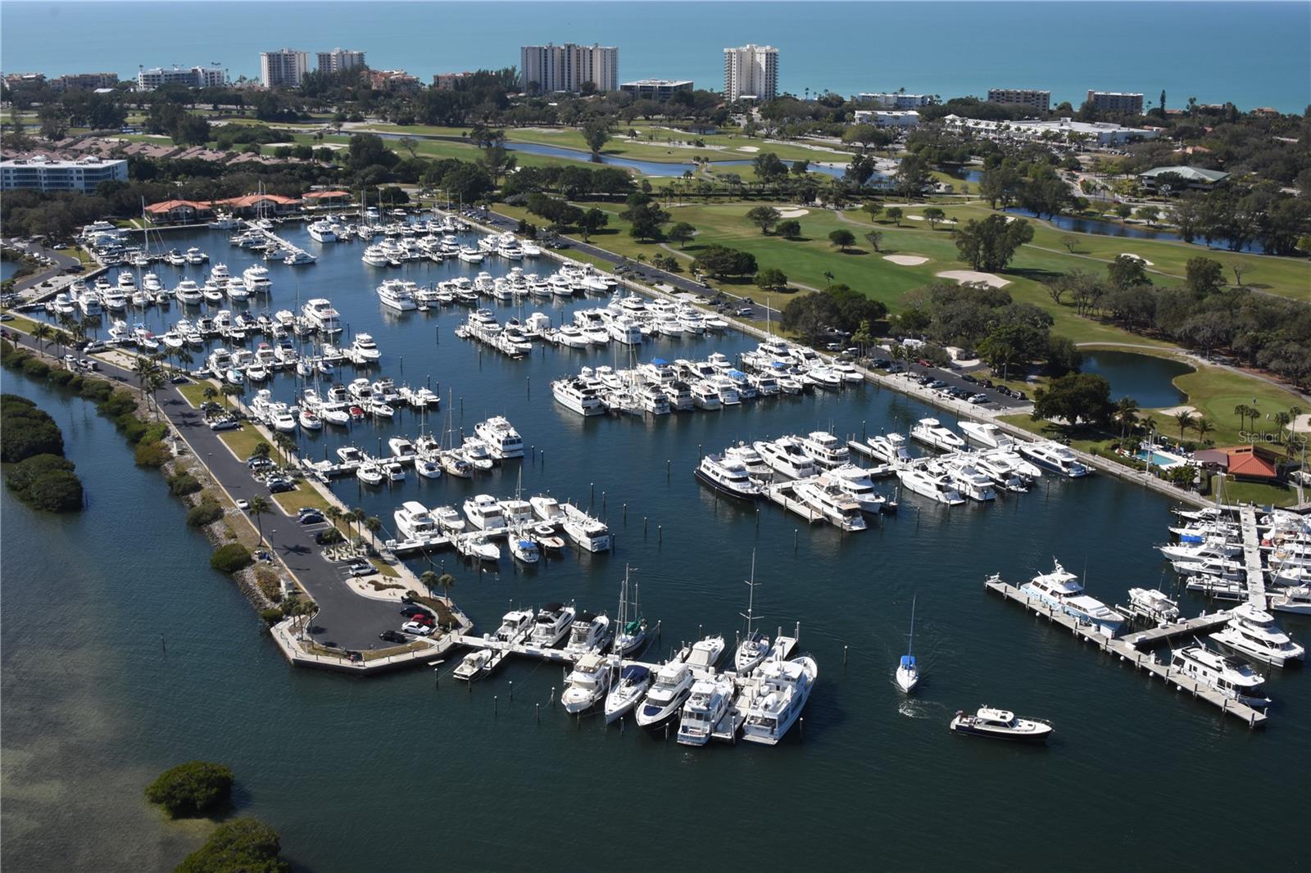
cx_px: 656
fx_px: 1529
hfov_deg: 46.4
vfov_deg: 31.9
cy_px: 436
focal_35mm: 42
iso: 500
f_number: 13
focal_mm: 28
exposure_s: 1/640
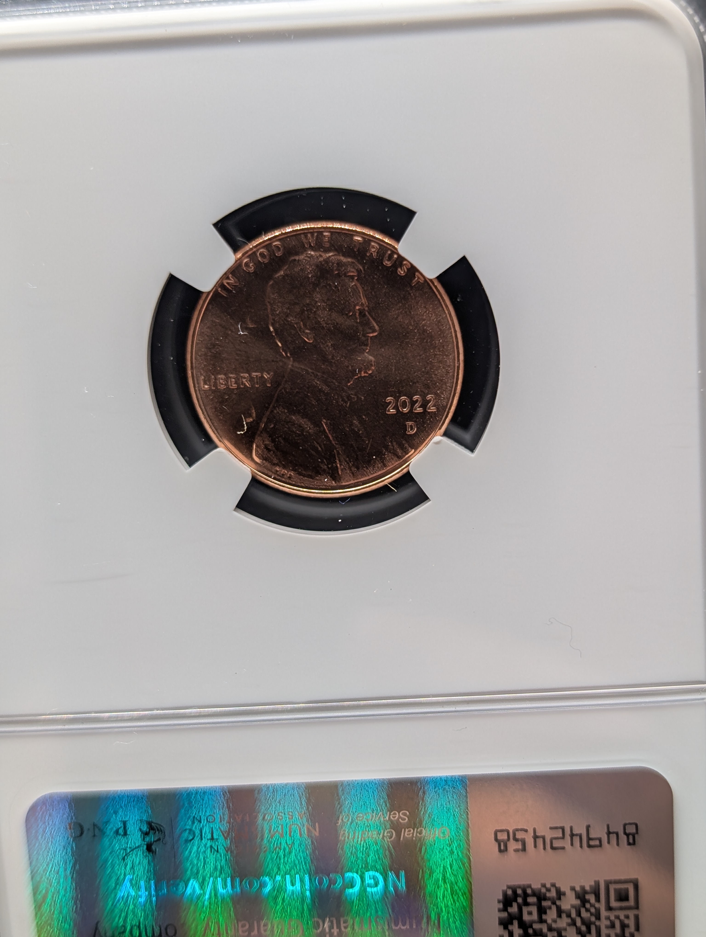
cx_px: 353
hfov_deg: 29.7
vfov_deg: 38.9
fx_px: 1329
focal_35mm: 49
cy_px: 468
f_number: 1.68
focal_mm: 6.9
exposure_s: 1/39.4
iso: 26
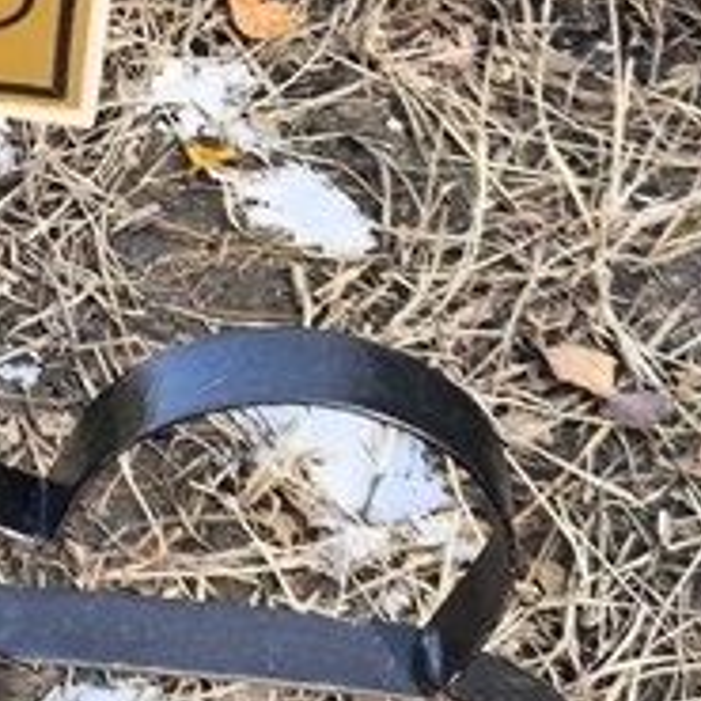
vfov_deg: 9.0
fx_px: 4376
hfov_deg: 9.0
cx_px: -260
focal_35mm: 191
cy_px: -159
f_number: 1.7
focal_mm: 4.71
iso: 50
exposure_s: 1/181
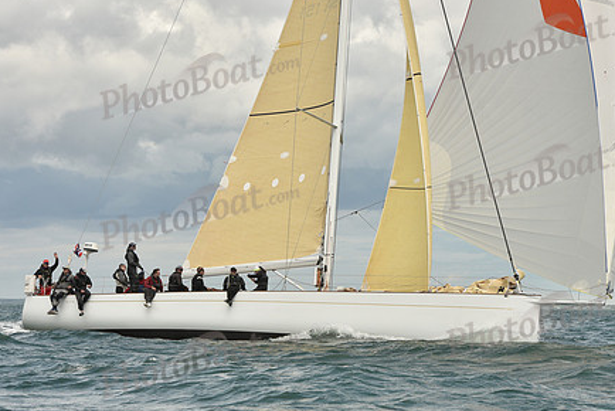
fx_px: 2650
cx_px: 374
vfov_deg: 8.9
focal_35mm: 155
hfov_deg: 13.2
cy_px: 267
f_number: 11
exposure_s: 1/800
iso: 320
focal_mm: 116
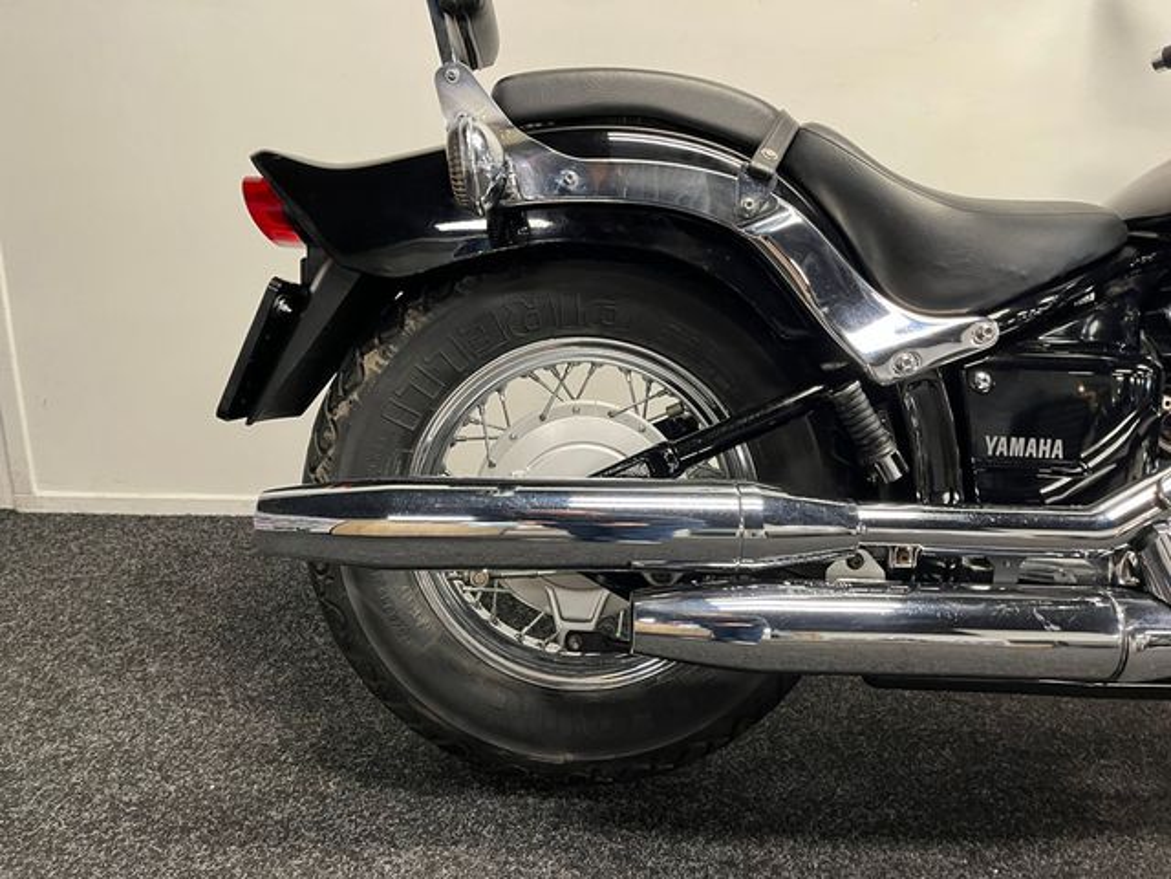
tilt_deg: -18.3
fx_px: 880
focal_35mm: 26
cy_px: 440
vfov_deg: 53.1
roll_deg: -1.7
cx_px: 586
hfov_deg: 67.3
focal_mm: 5.1
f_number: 1.6
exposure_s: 1/50
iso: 250
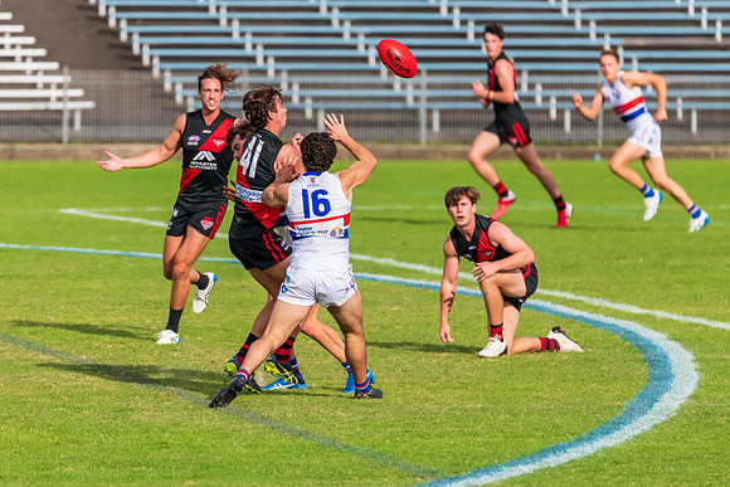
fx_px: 10302
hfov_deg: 4.1
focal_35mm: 508
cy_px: 273
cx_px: 319
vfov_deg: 2.7
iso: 1000
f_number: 6
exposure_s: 1/4000
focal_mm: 450
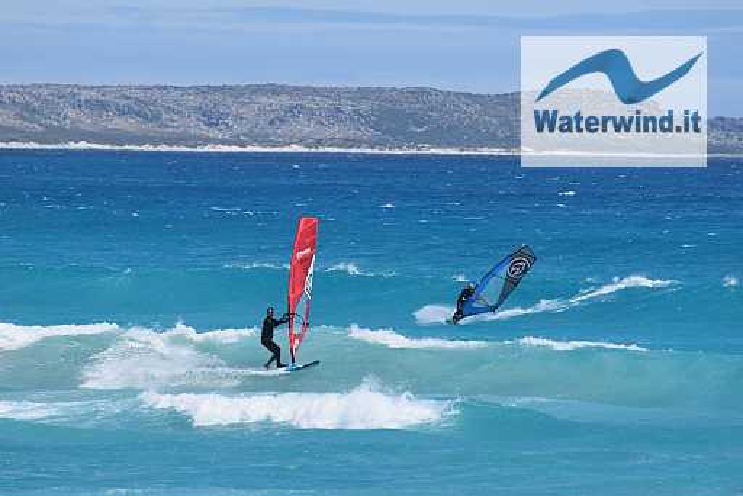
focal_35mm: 450
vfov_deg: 3.1
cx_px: 372
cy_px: 248
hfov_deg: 4.6
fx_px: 9292
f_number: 7.1
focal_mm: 300
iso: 200
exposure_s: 1/800
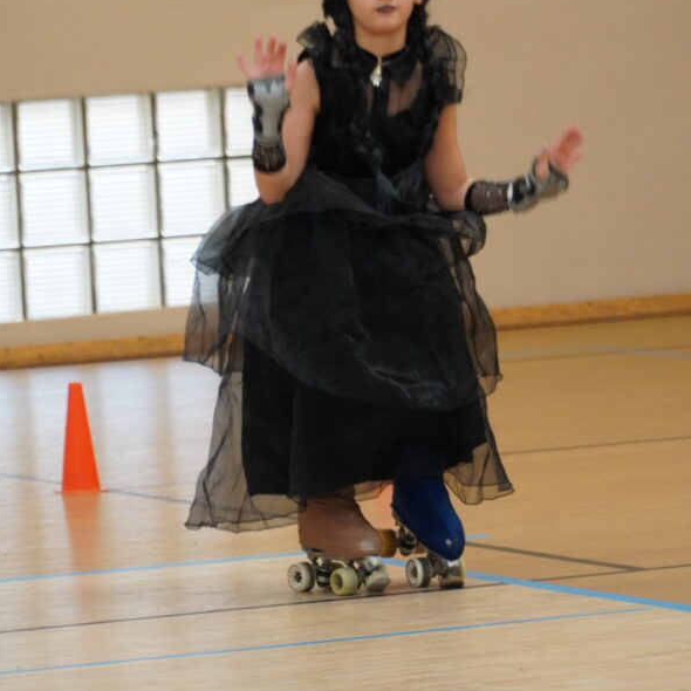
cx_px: 391
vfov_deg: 5.2
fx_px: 7584
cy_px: 230
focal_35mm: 336
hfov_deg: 5.2
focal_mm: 135
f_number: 5.6
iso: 1250
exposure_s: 1/250
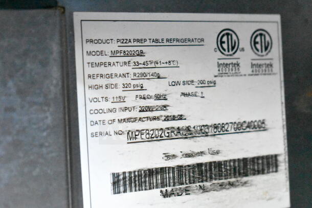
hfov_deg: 24.6
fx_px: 715
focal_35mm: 82
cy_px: 104
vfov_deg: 16.6
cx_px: 156
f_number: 5.6
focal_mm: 55
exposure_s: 1/80
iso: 25600
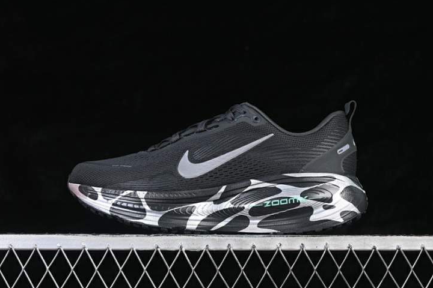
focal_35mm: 76
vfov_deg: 17.9
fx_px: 914
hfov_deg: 26.7
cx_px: 218
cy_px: 144
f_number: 6.3
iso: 160
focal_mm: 50
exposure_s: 1/60
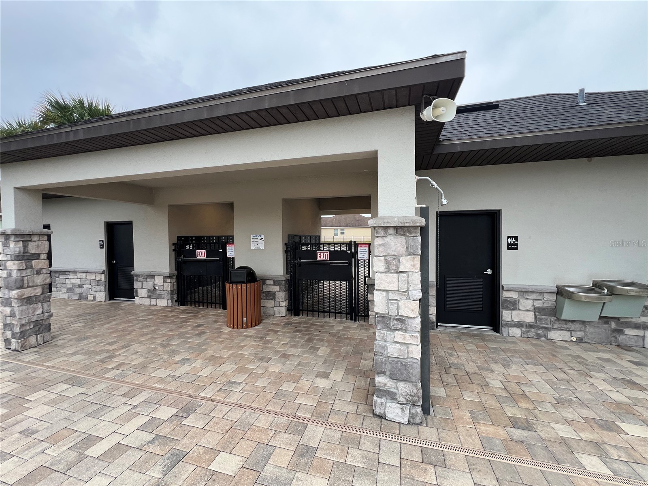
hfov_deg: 106.2
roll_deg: -1.2
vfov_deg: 89.9
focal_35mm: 13
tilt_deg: -0.8
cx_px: 324
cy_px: 243
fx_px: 243
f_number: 1.8
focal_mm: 1.57
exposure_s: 1/99
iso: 64
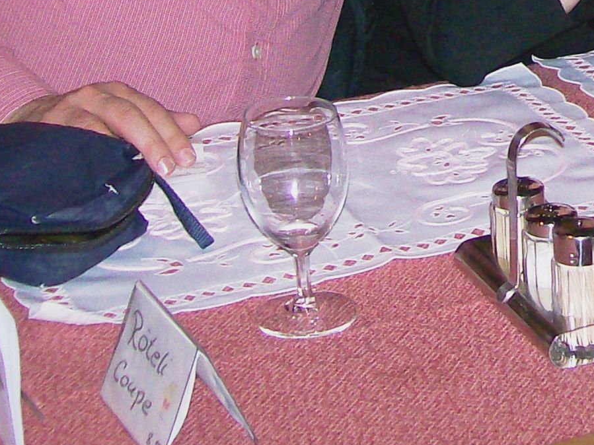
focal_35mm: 123
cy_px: -274
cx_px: 734
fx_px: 2110
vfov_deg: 11.4
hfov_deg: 15.4
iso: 140
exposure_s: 1/64
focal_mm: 6
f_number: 2.7
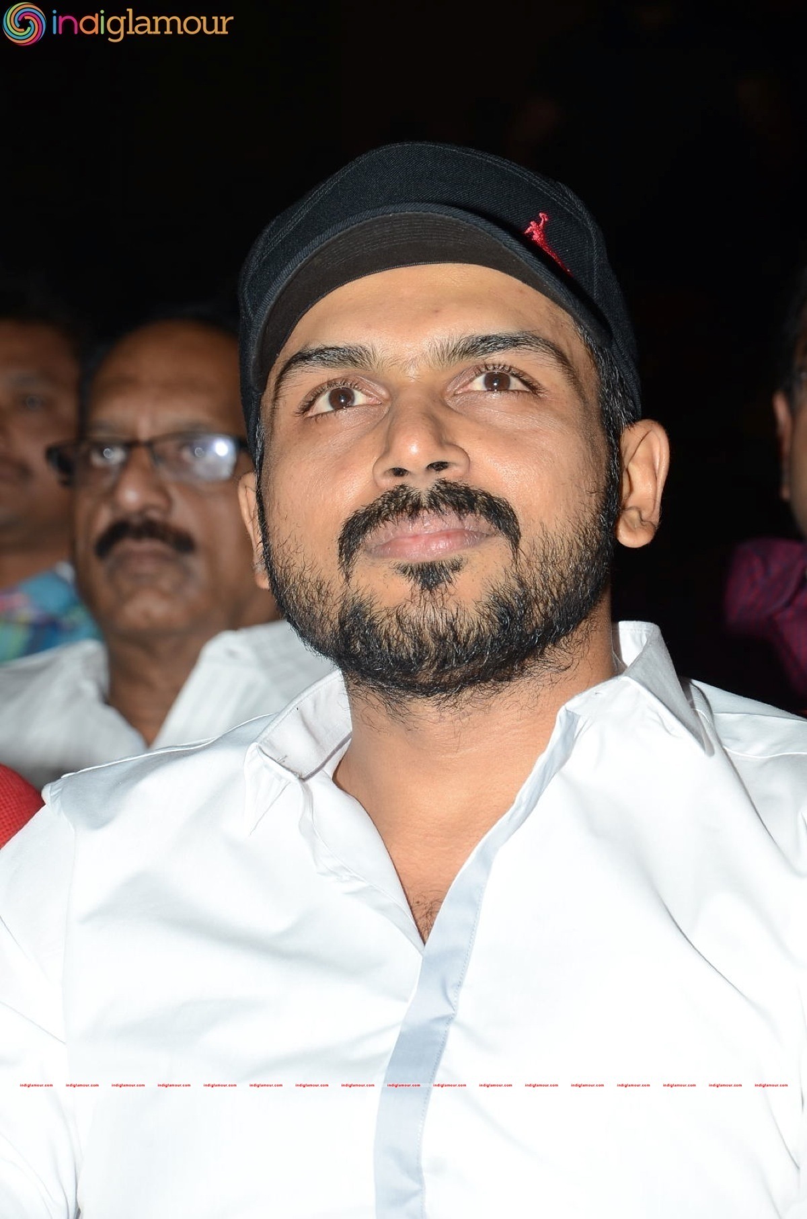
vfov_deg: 13.1
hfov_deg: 8.7
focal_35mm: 158
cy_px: 610
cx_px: 404
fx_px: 5322
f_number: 6.3
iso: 250
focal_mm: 105
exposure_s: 1/160
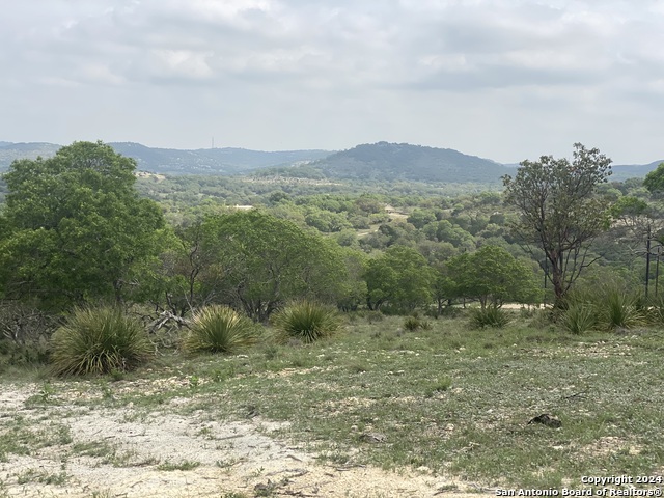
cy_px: 249
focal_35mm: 52
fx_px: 997
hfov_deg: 36.8
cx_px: 332
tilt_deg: -3.9
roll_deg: -2.4
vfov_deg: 28.0
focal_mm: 6
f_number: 2
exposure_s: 1/1916
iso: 20
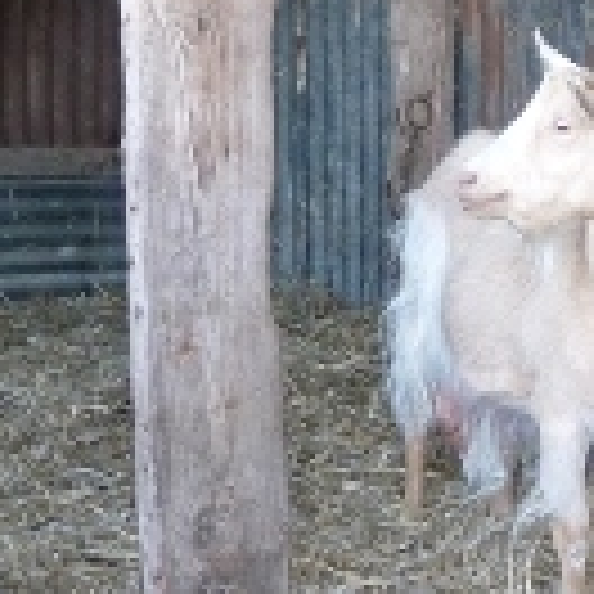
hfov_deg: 13.8
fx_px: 2330
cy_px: 328
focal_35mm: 120
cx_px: 855
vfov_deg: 14.5
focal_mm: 6.7
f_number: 3.9
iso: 250
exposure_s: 1/30
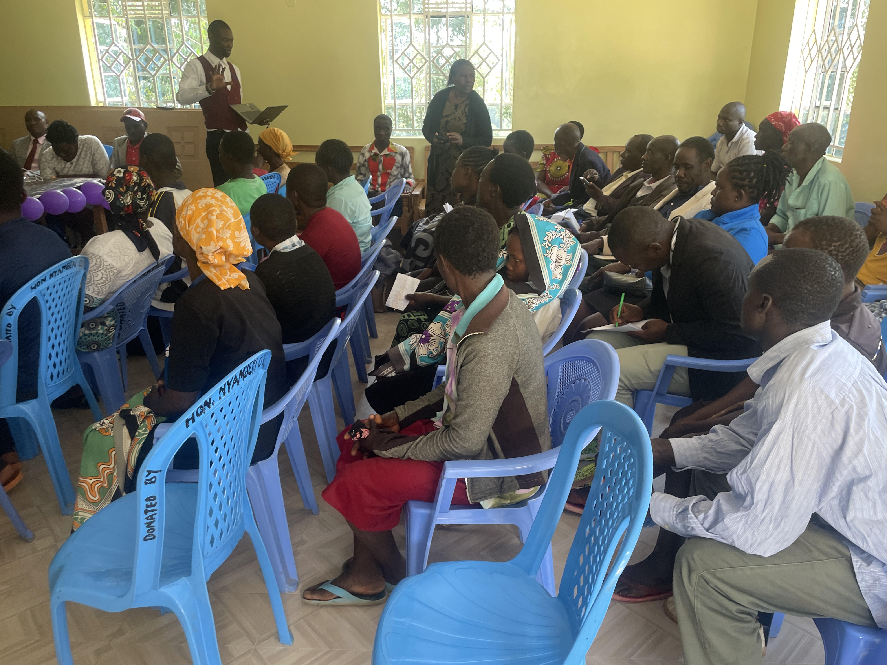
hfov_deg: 67.3
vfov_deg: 53.1
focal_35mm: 26
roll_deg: +1.5
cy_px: 332
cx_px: 444
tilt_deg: -18.4
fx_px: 666
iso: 160
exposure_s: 1/60
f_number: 1.6
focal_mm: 4.2
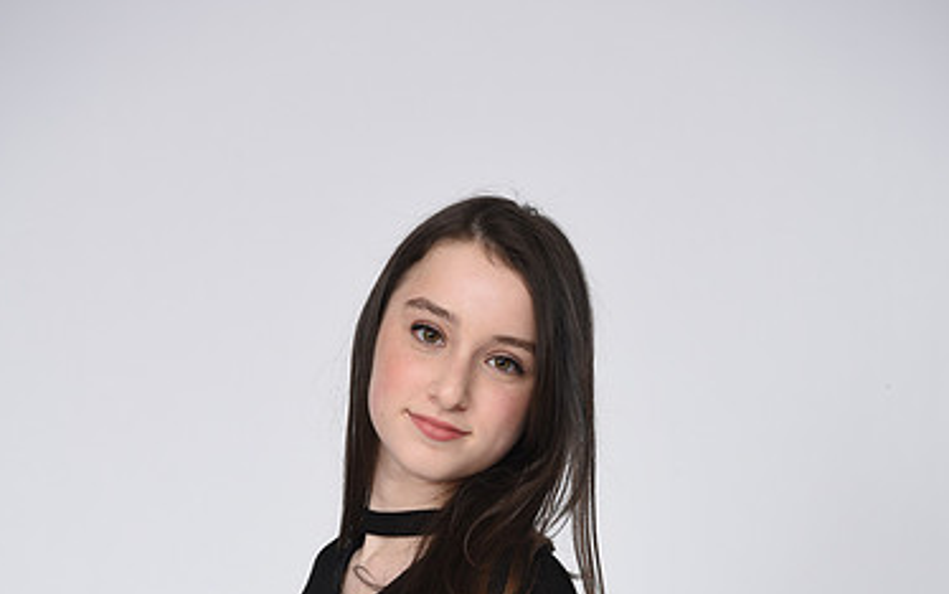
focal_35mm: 87
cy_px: 670
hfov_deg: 23.8
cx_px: 476
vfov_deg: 14.6
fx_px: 2251
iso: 100
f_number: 7.1
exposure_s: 1/160
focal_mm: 55
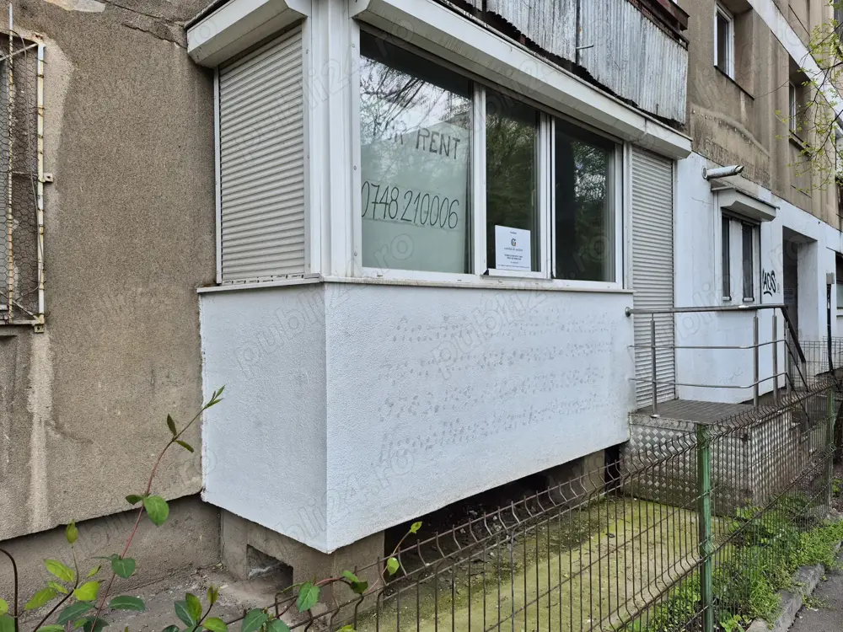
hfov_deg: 73.9
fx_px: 560
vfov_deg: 58.9
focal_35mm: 23
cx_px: 422
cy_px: 316
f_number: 1.8
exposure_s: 1/538
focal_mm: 5.4
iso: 25
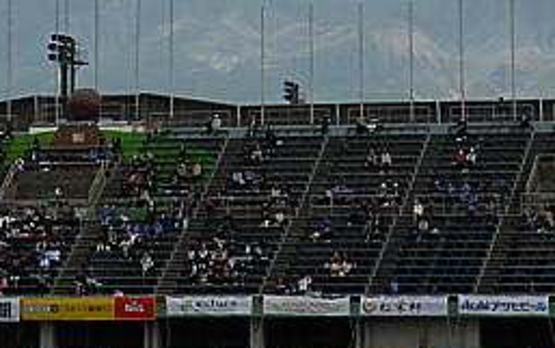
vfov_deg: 7.8
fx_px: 2543
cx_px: 330
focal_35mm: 168
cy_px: -26
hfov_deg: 12.5
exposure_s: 1/640
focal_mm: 15.1
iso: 160
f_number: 5.2
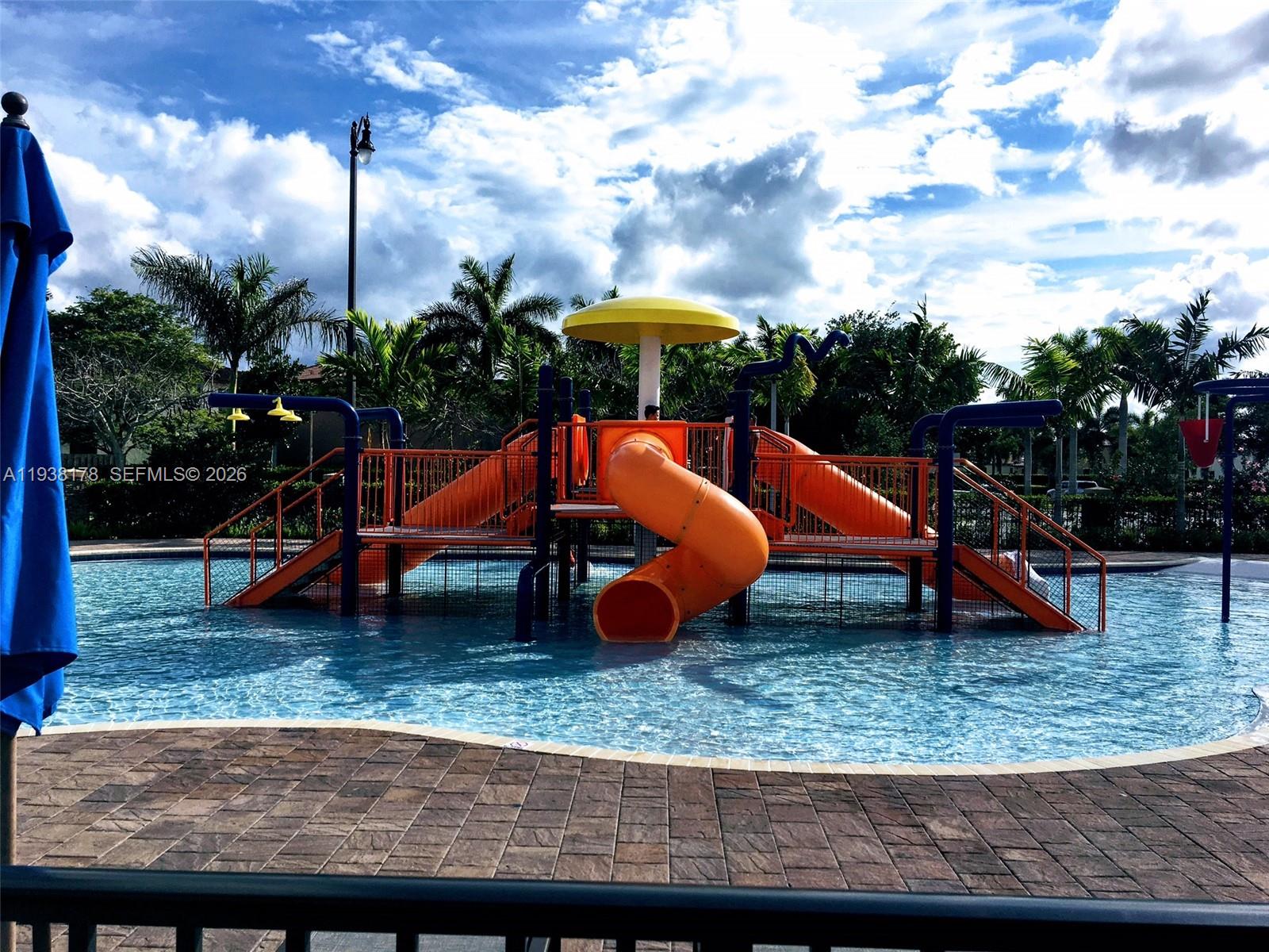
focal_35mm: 29
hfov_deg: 61.7
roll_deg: -2.6
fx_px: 1063
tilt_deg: -1.2
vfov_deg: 48.2
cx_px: 634
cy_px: 476
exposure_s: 1/3663
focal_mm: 4.15
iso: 25
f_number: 2.2
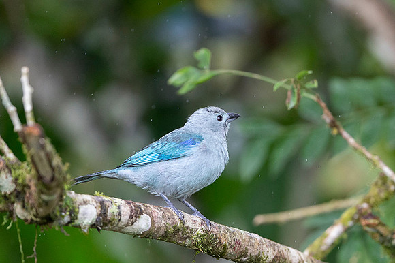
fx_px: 10689
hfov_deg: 2.1
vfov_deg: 1.4
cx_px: 267
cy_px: 163
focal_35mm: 975
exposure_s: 1/1250
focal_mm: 500
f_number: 4
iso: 2000
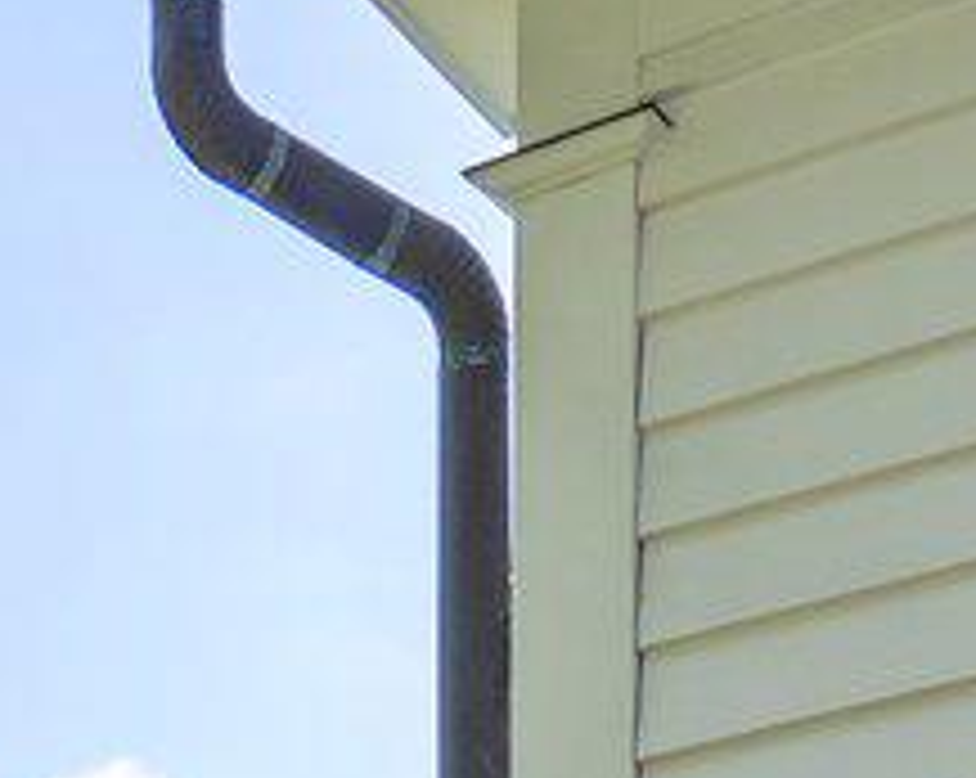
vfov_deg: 8.5
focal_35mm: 142
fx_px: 4096
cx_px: -85
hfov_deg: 13.3
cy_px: 2584
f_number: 8
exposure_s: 1/200
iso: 200
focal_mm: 16
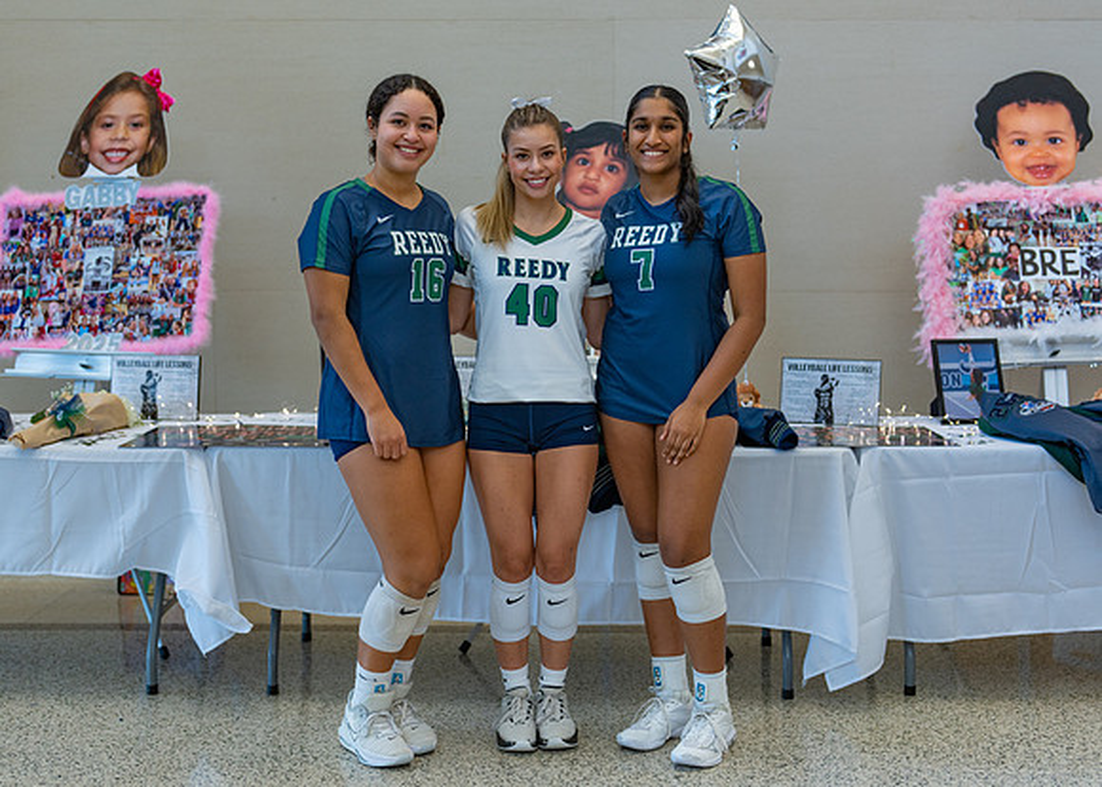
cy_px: 394
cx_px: 551
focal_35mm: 52
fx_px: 1639
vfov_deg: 27.0
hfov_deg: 37.2
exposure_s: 1/320
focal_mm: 50
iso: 320
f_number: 1.8
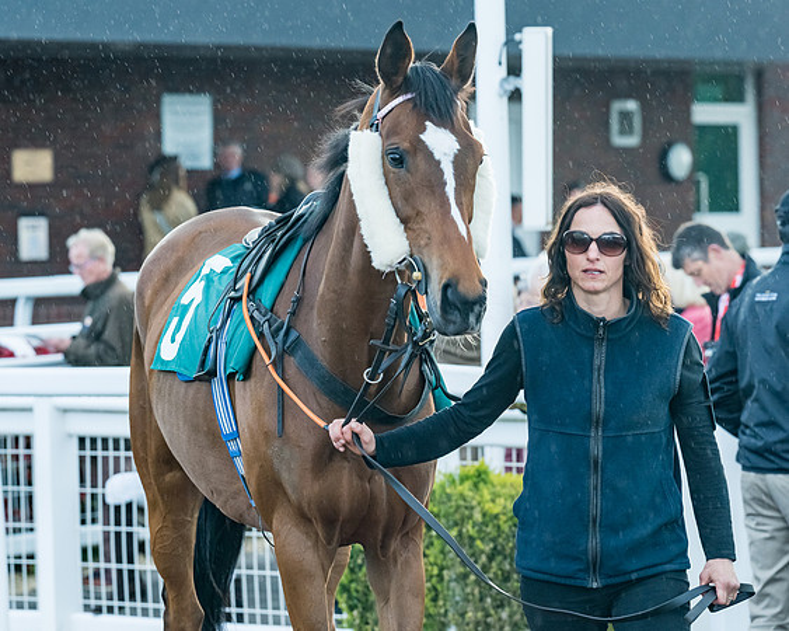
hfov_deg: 8.6
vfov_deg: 6.9
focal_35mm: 225
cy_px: 276
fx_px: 5258
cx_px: 503
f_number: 5
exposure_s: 1/250
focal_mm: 135
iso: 1000
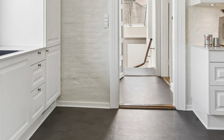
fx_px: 208
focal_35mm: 34
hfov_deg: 56.6
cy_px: 25
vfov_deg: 35.9
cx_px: 101
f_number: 8
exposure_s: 1/60
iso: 800
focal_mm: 20
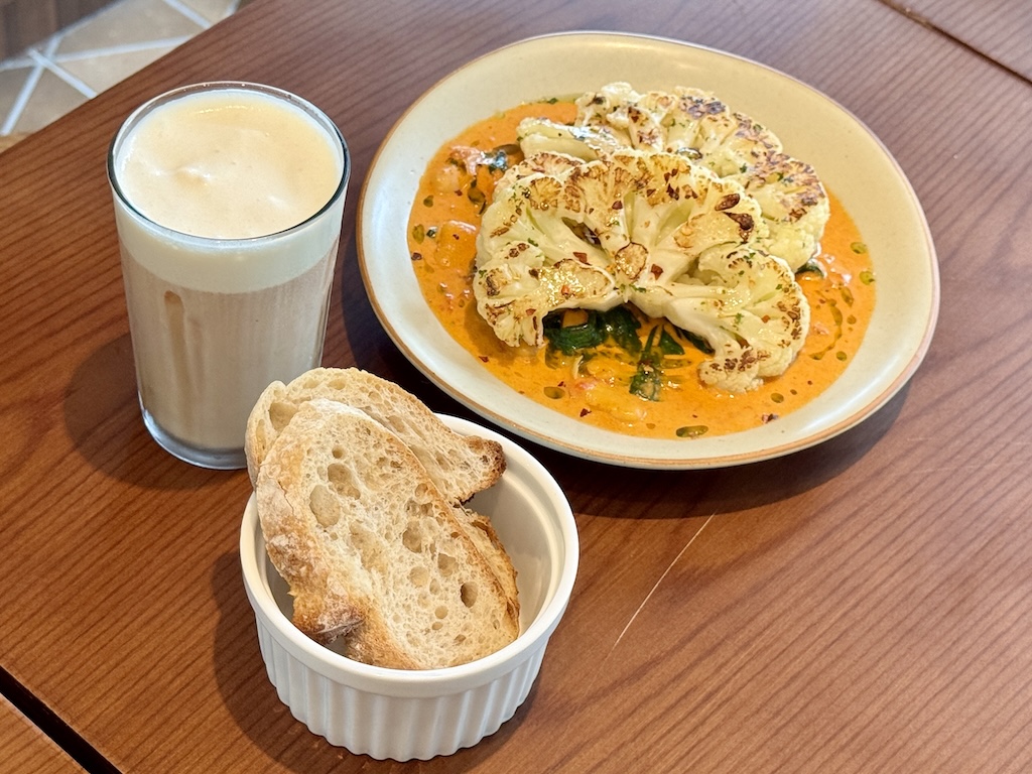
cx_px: 516
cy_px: 387
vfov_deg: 30.3
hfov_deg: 39.7
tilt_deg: -46.6
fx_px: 1431
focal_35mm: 48
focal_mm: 6.76
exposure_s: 1/121
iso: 80
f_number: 1.78
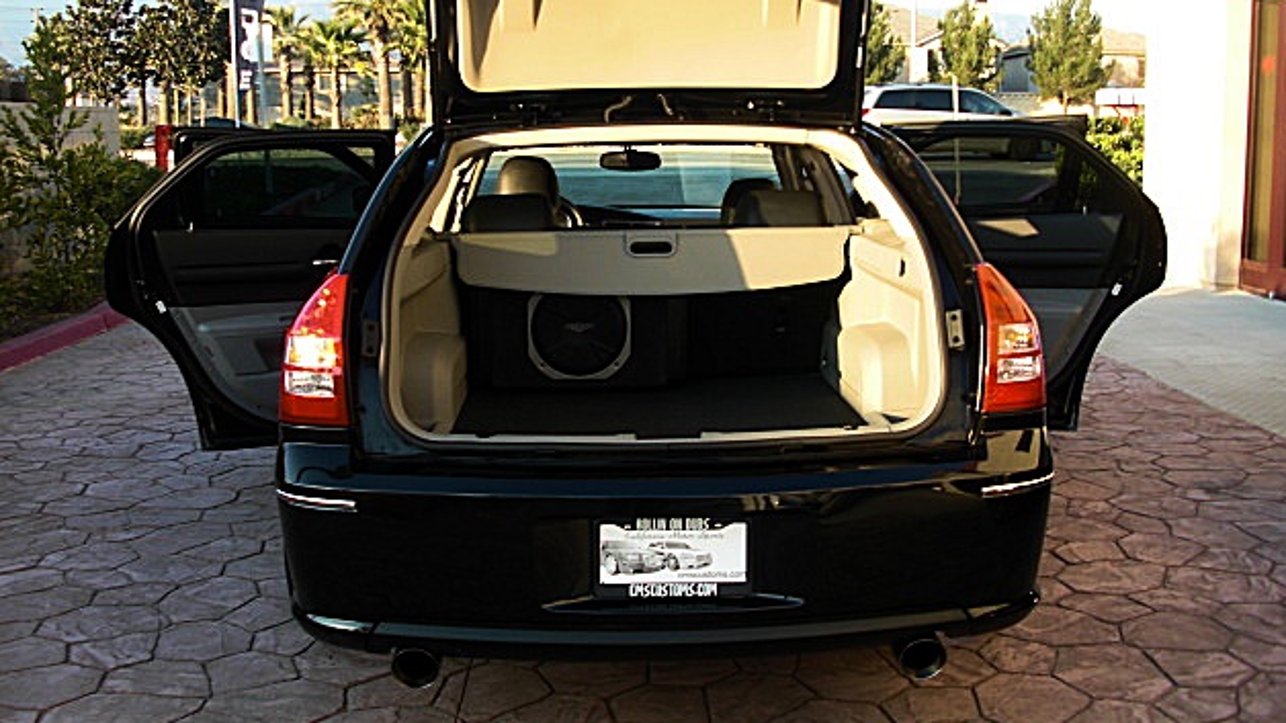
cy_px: 289
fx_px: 1364
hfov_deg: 50.5
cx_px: 637
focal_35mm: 40
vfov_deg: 29.6
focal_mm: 6.3
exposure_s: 1/100
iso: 50
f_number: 2.8
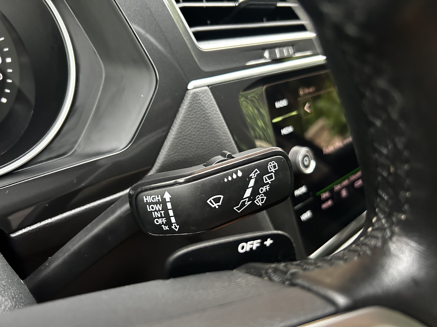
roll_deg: -11.2
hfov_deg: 67.3
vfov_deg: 53.1
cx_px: 218
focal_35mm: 26
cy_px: 164
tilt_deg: -35.0
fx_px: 328
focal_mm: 5.7
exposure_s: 1/40
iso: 500
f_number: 1.5
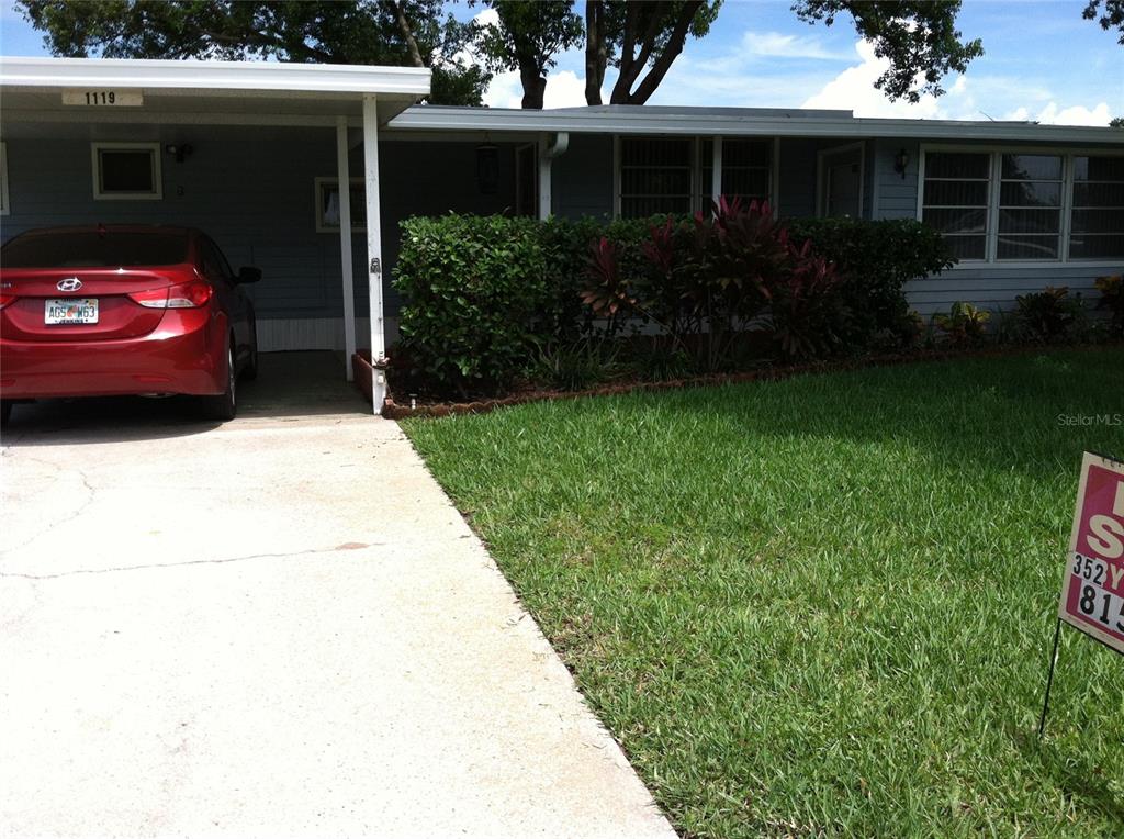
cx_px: 562
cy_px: 420
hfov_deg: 52.7
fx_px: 1134
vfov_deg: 40.6
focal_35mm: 35
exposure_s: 1/1034
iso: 80
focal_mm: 3.85
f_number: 2.8
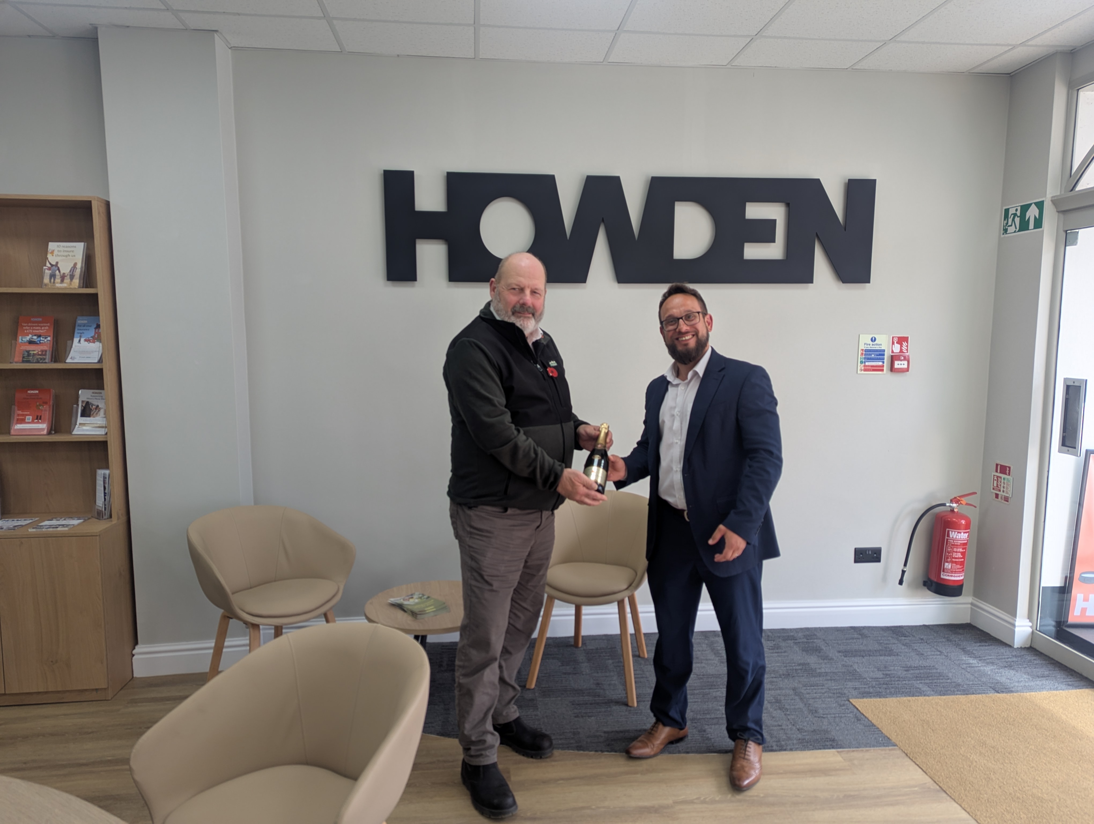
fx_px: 760
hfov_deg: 71.5
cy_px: 412
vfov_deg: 56.9
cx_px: 547
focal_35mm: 24
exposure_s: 1/64
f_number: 1.85
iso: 38
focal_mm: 6.81
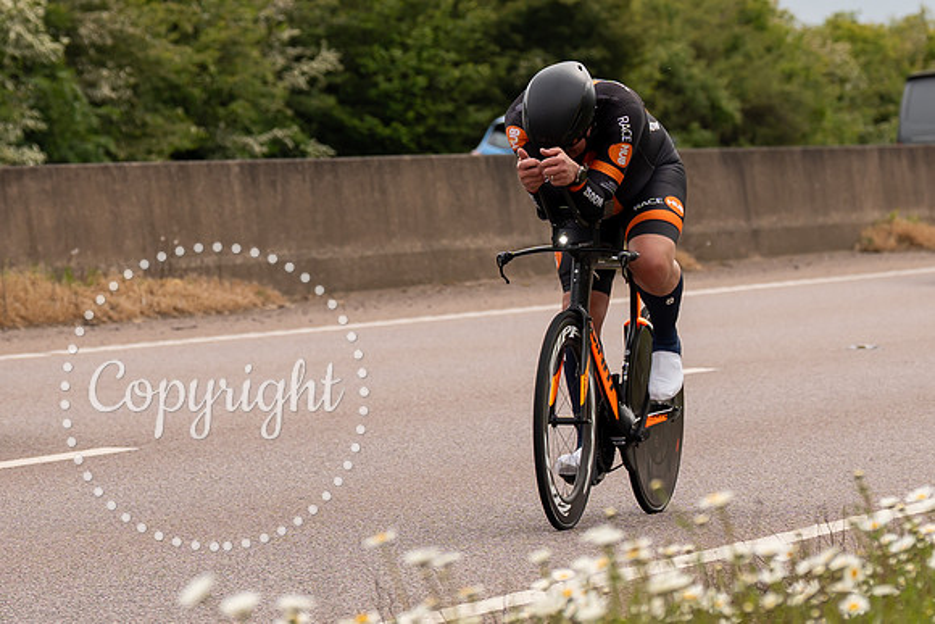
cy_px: 167
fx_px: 7599
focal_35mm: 293
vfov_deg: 4.7
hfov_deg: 7.0
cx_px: 581
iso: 125
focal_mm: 93
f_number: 4
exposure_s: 1/800
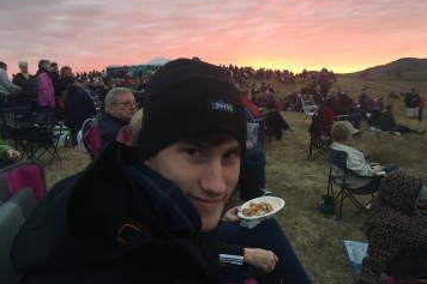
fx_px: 368
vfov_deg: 42.3
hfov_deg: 60.3
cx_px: 217
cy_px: 132
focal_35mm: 31
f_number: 2.2
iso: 125
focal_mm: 4.15
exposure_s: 1/30
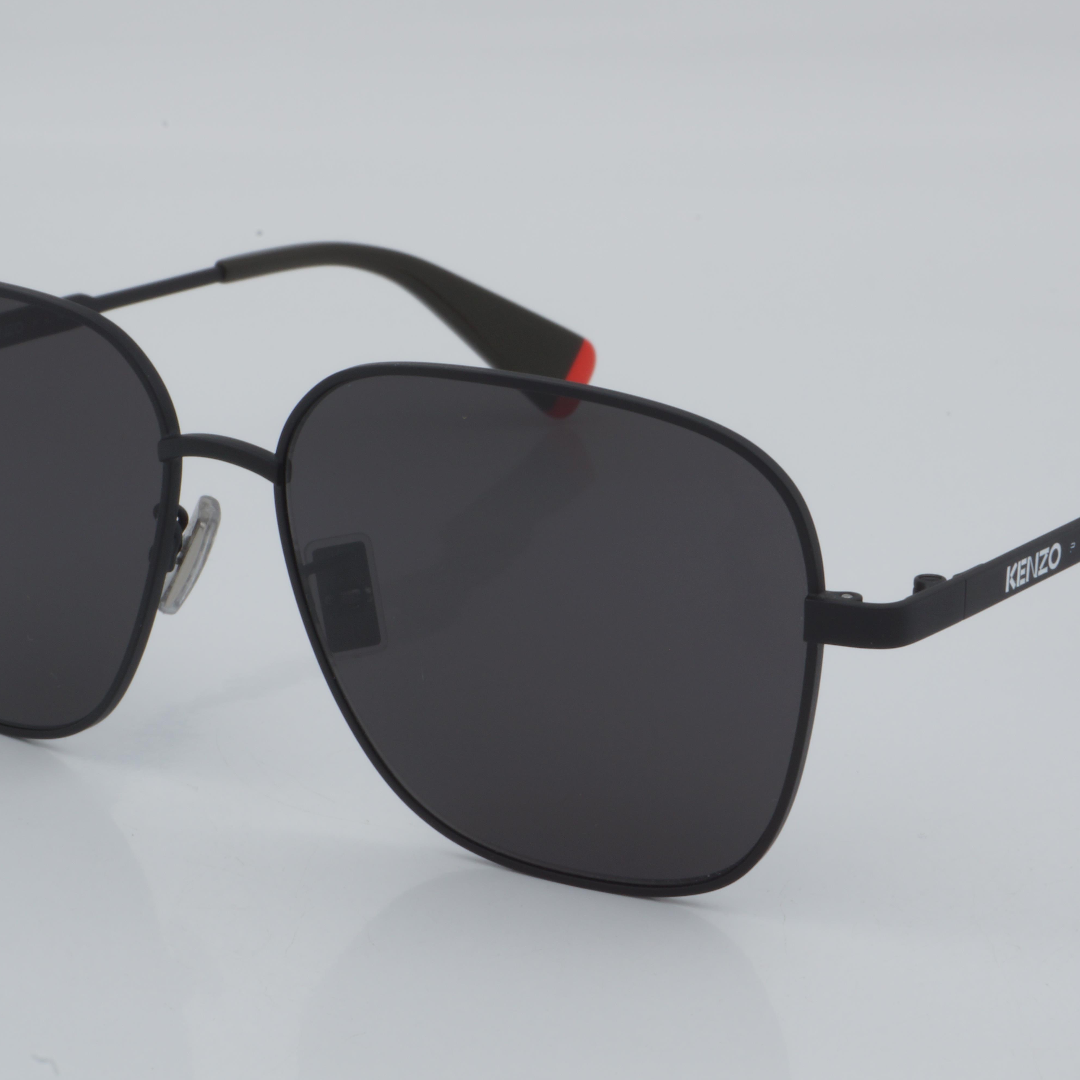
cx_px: 558
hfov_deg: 18.1
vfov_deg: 18.1
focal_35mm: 96
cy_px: 538
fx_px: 3389
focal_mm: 50
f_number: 32
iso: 100
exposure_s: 1/4
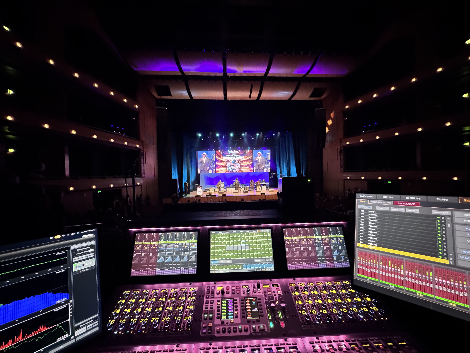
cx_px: 235
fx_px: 190
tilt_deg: +0.0
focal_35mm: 14
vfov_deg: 85.7
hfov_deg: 102.1
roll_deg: +1.5
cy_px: 176
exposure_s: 1/50
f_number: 2.2
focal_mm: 2.22
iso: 1250
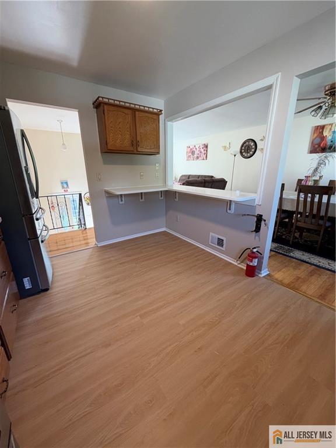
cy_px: 224
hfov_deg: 85.7
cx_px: 168
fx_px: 181
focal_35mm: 14
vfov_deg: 102.1
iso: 320
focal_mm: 2.22
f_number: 2.2
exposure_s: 1/121
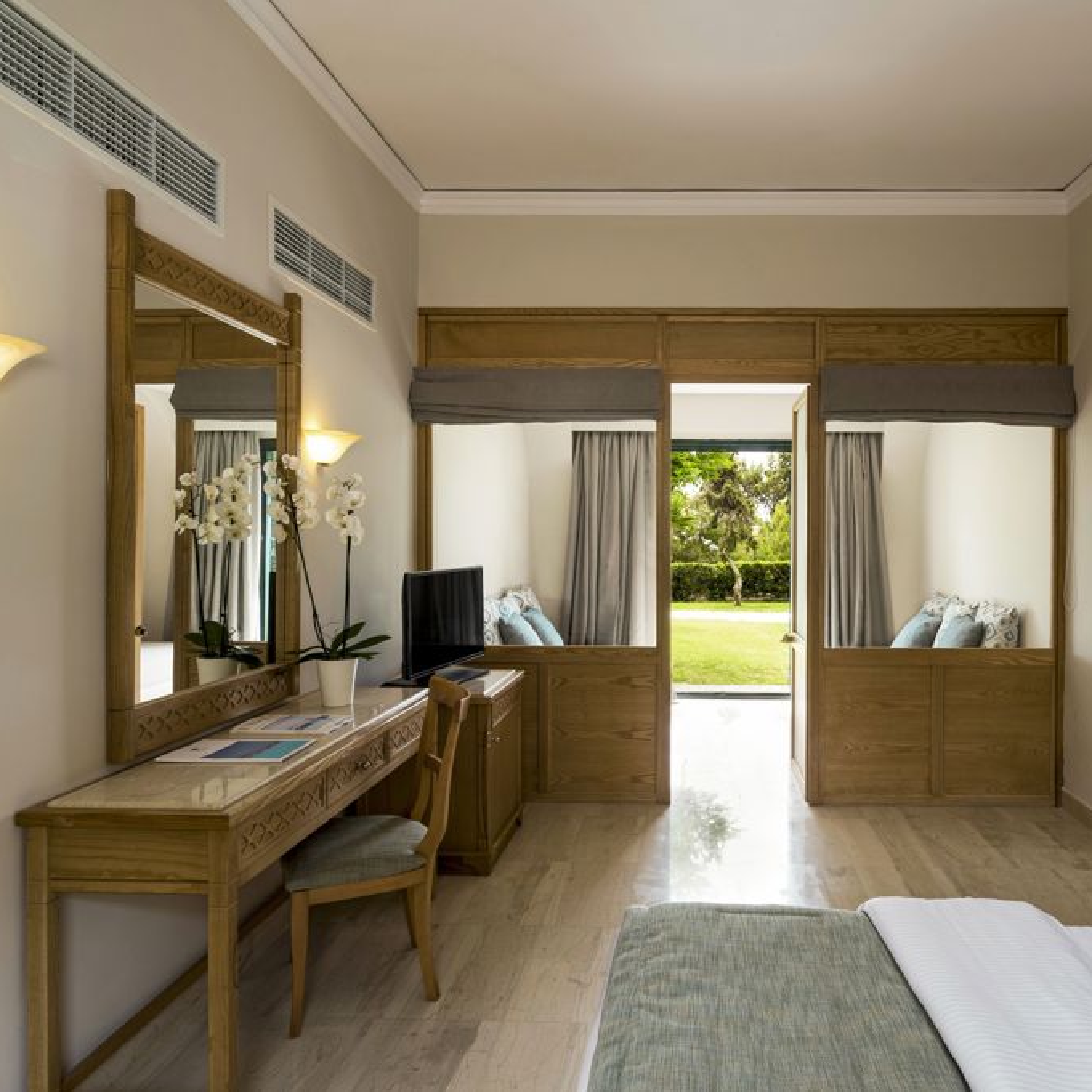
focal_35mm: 23
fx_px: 821
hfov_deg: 66.1
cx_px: 690
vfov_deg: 67.3
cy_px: 547
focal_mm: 18
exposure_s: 1/1.25
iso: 64
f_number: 22
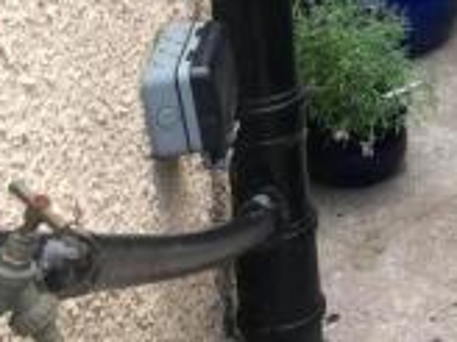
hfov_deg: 17.6
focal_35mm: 103
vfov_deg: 13.6
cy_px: -154
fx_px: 1360
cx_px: 637
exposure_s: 1/105
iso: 25
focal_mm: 4.15
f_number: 2.2
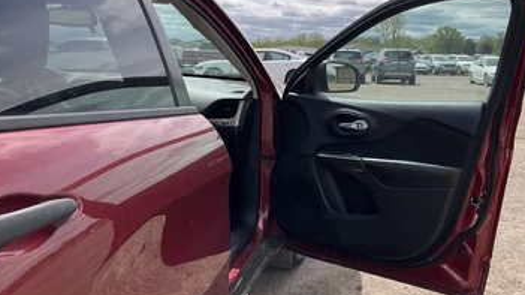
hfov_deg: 55.2
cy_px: 133
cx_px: 289
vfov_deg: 32.8
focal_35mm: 36
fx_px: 501
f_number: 1.8
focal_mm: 3
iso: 25
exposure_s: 1/1279
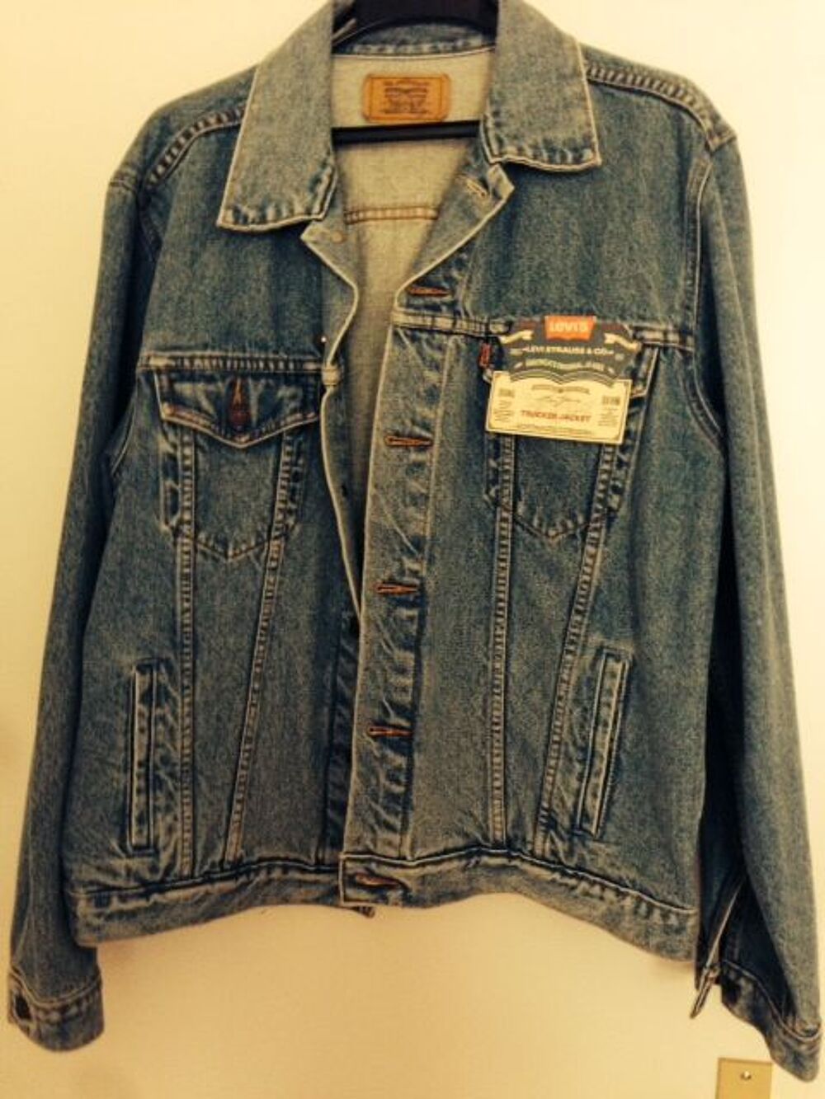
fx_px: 1048
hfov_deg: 43.0
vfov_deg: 55.3
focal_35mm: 33
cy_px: 550
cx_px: 412
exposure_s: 1/20
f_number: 2.4
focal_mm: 4.12
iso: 320
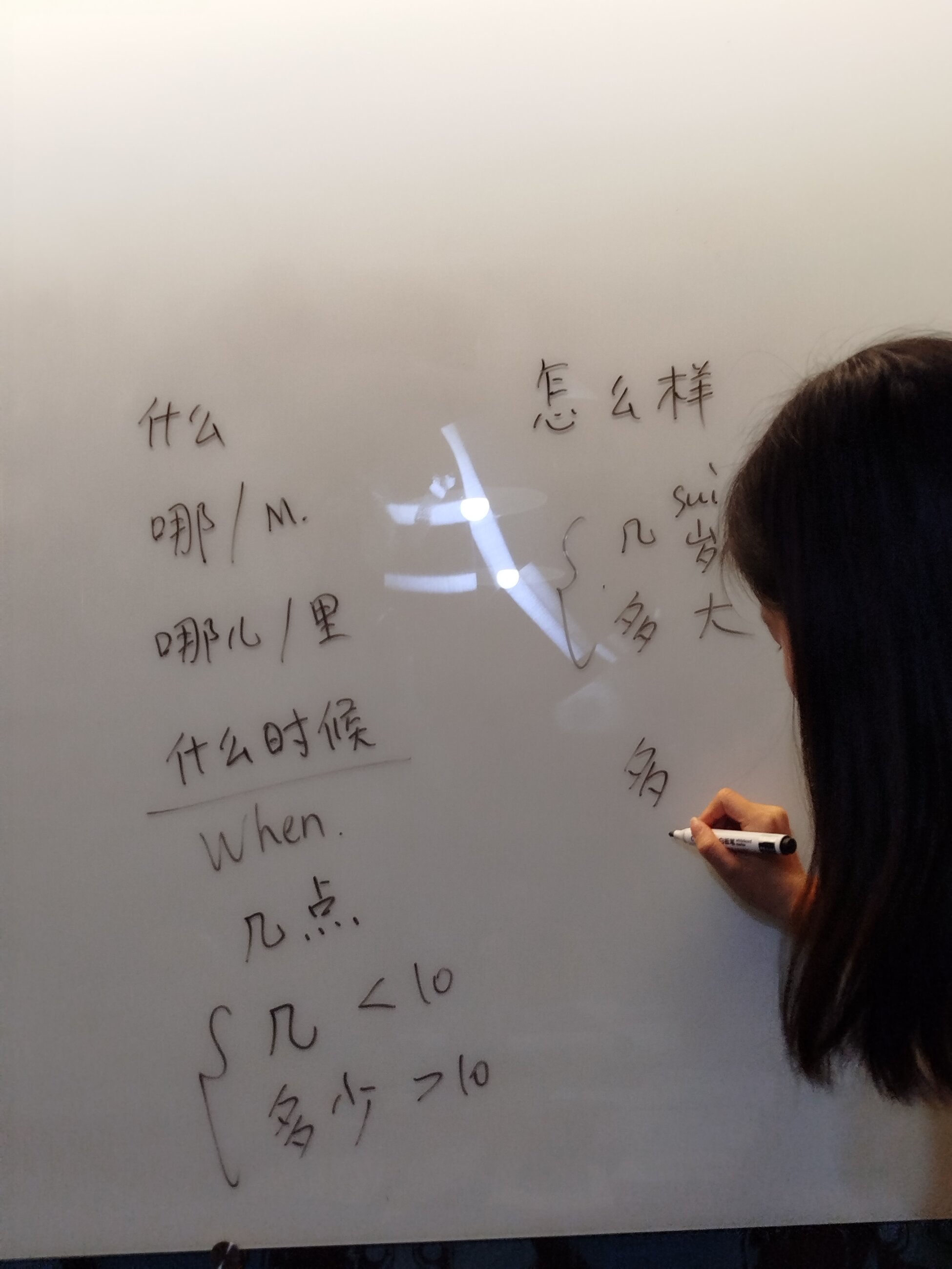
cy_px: 634
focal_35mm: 41
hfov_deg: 35.1
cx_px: 476
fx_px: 1503
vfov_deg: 45.8
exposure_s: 1/33
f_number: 1.7
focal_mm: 5.31
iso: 100
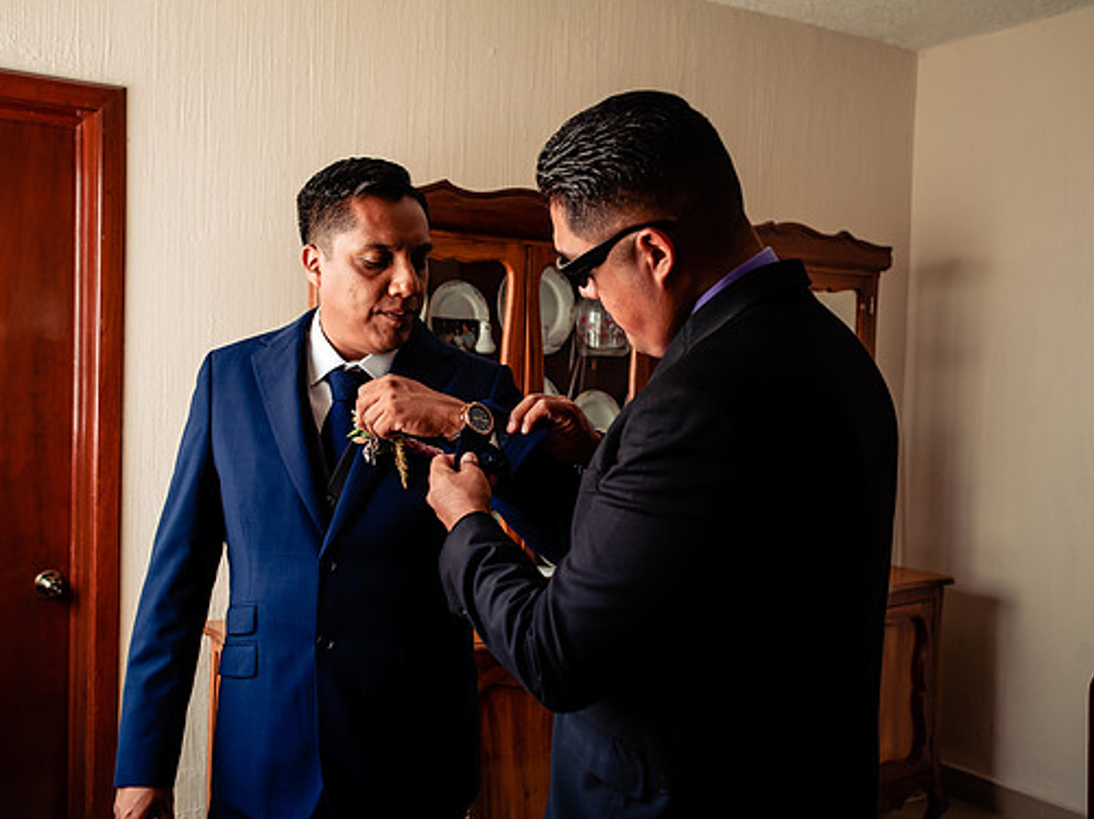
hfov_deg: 47.9
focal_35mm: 39
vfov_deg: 36.8
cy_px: 407
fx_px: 1232
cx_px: 524
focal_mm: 35
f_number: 4.5
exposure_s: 1/100
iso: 400
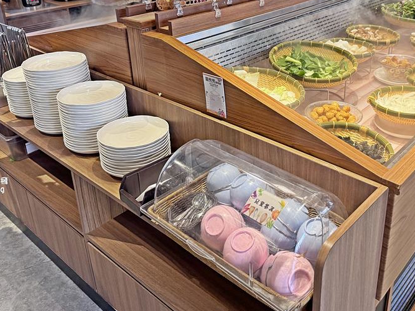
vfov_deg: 38.8
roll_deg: +0.9
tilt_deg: -22.3
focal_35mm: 36
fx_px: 432
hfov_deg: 50.9
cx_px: 258
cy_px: 86
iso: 200
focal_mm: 6.76
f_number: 1.78
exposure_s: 1/120
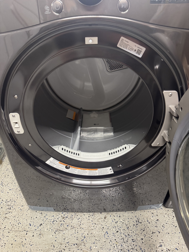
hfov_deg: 56.8
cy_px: 126
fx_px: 175
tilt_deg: -33.3
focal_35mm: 24
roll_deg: +2.3
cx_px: 94
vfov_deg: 71.6
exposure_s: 1/60
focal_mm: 6.76
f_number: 1.78
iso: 400
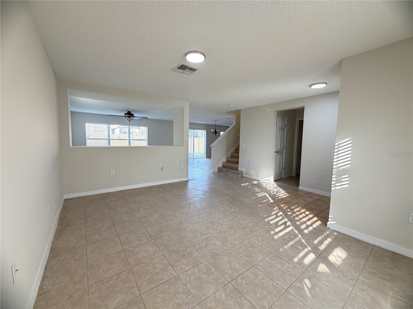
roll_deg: -0.9
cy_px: 154
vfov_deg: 85.7
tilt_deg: -3.9
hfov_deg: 102.1
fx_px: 167
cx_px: 206
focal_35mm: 14
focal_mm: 2.22
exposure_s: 1/121
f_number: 2.2
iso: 200
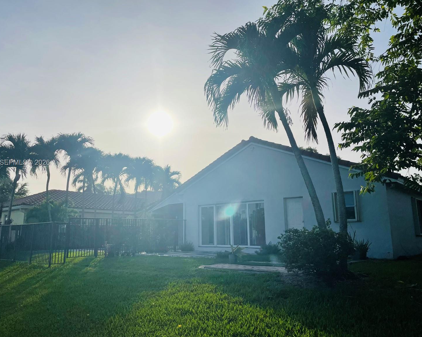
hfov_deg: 62.1
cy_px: 163
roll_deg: +0.4
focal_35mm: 28
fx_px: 350
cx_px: 192
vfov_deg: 51.5
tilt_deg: +10.9
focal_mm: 4.2
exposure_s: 1/17241
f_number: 1.6
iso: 32
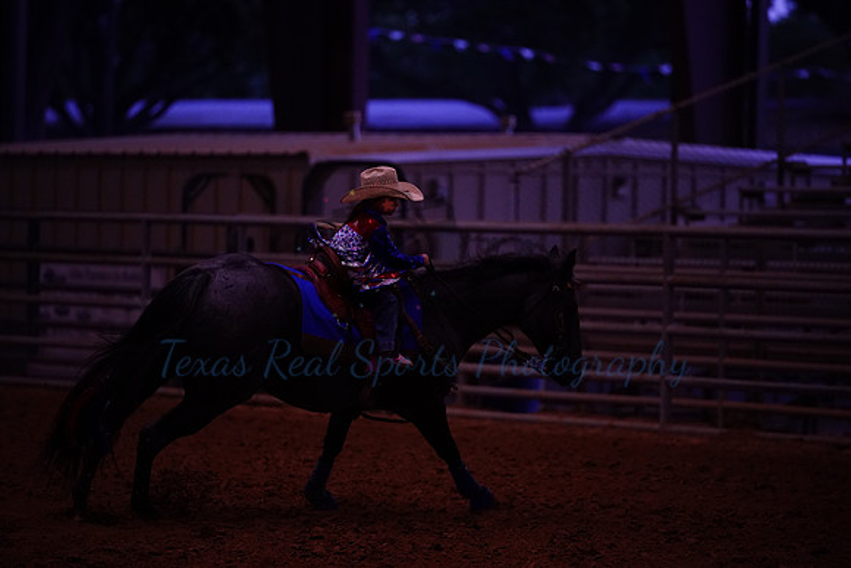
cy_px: 284
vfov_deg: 6.9
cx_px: 426
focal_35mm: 200
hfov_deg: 10.3
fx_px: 4729
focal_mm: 200
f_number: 2.8
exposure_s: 1/2000
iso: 4000
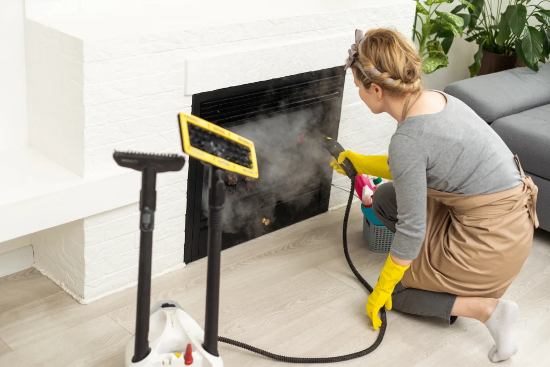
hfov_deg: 39.6
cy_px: 184
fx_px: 764
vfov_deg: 27.0
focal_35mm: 50
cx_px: 275
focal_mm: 50
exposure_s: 1/100
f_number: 2.8
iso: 200
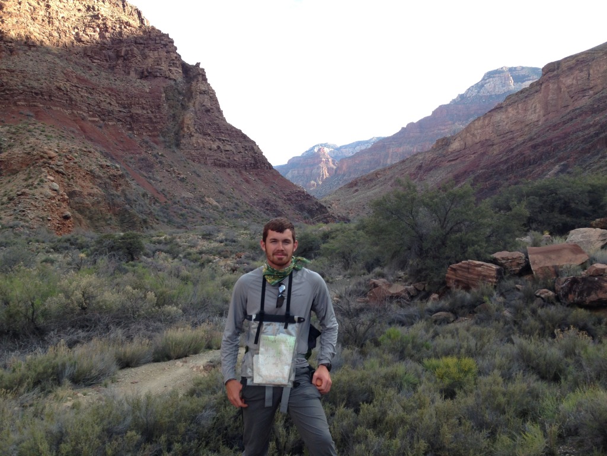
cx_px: 304
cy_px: 228
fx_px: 579
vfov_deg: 42.9
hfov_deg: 55.4
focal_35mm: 33
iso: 50
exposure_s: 1/285
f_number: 2.4
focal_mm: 4.12
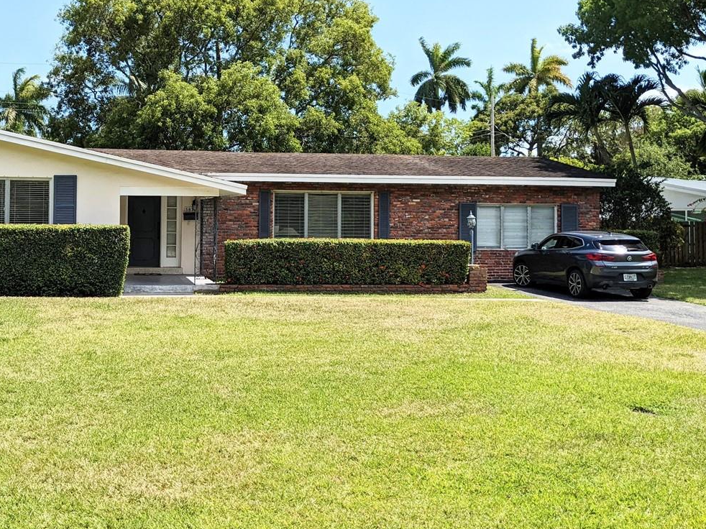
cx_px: 239
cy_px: 170
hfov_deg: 42.4
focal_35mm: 44
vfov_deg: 32.5
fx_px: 897
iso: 56
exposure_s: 1/2611
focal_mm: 4.38
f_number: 1.73
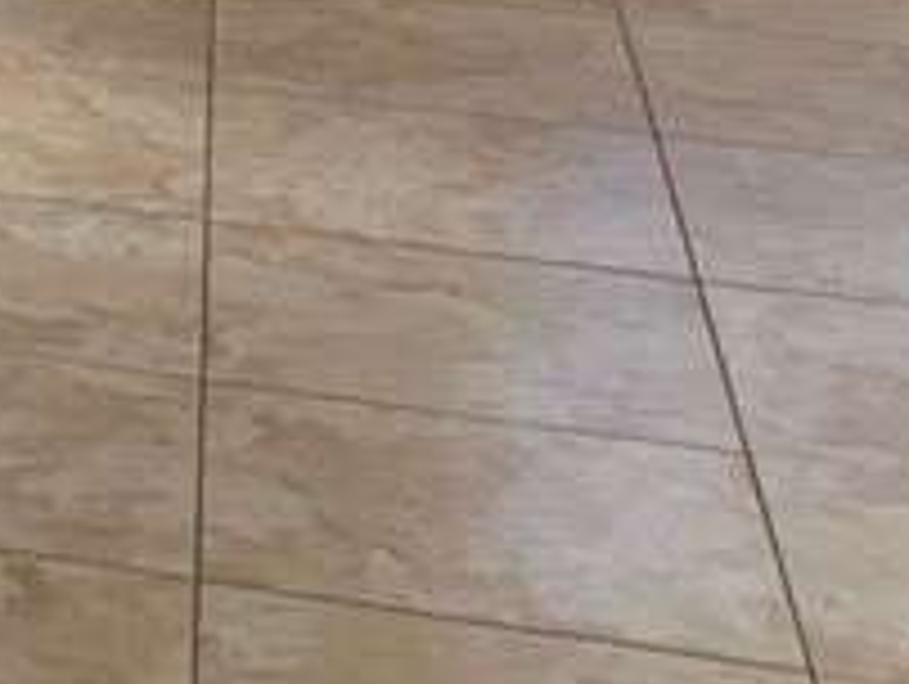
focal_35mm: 157
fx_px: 4128
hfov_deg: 10.7
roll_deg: -0.3
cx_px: -1260
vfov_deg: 8.8
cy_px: -783
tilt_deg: -6.3
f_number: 2.4
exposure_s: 1/120
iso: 32
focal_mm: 3.3
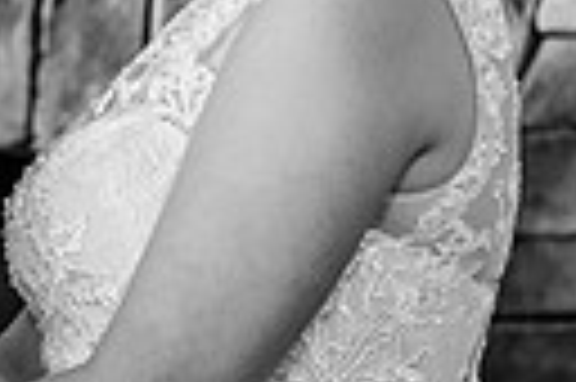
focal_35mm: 544
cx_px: -256
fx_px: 8693
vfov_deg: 2.5
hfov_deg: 3.8
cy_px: -2
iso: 1000
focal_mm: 120
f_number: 4
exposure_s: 1/200
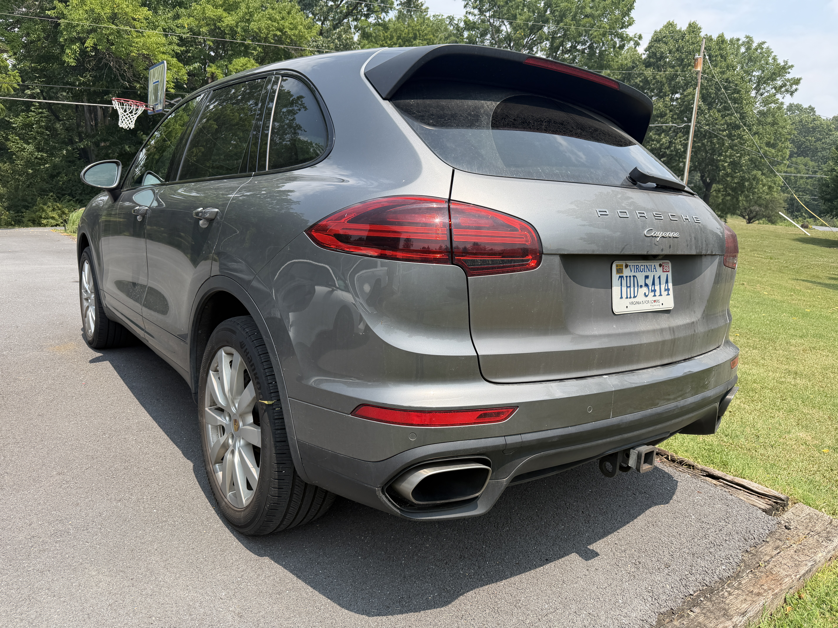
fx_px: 581
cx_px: 419
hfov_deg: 71.6
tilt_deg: -8.8
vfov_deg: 56.8
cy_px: 314
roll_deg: -2.4
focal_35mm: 24
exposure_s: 1/2445
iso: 80
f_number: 1.78
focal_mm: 6.76
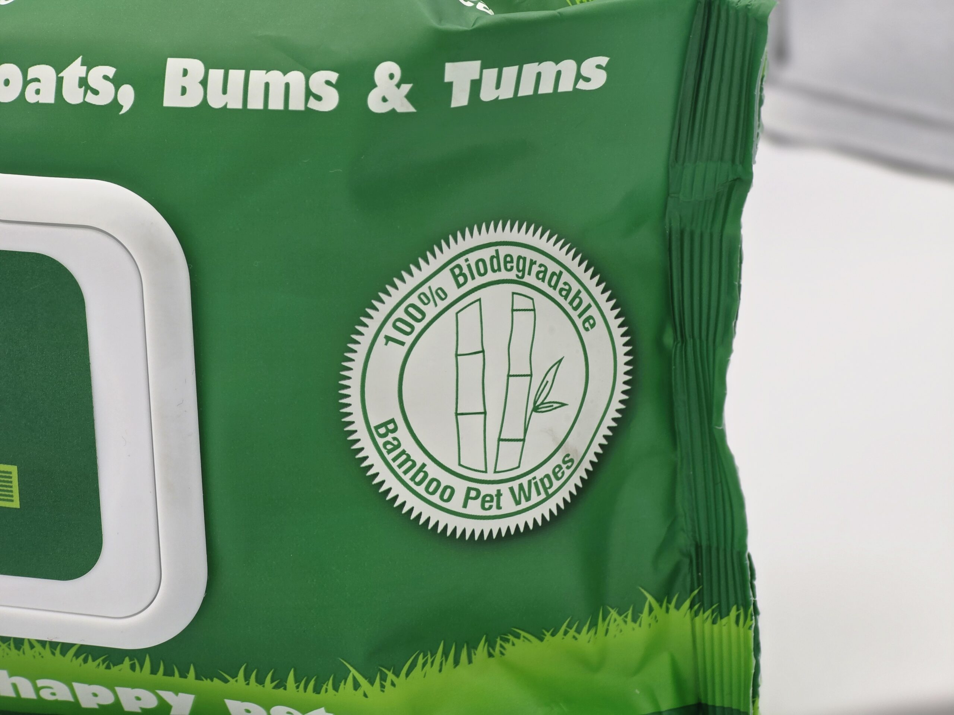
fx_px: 3169
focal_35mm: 115
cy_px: 358
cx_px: 477
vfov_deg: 12.9
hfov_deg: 17.1
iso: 50
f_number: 3.4
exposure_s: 1/100
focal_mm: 18.6
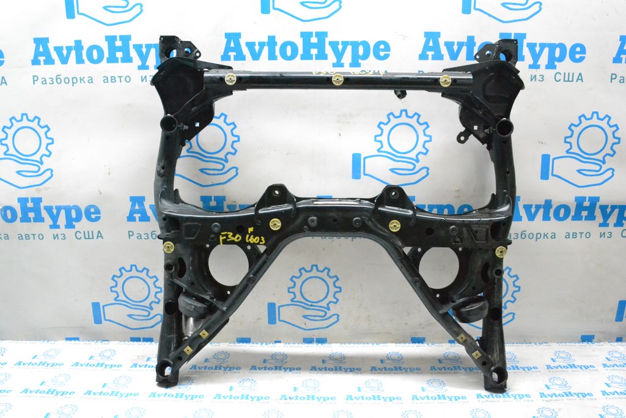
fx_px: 522
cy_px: 209
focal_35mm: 30
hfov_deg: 61.9
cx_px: 313
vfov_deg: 43.6
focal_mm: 20
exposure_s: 1/160
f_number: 9
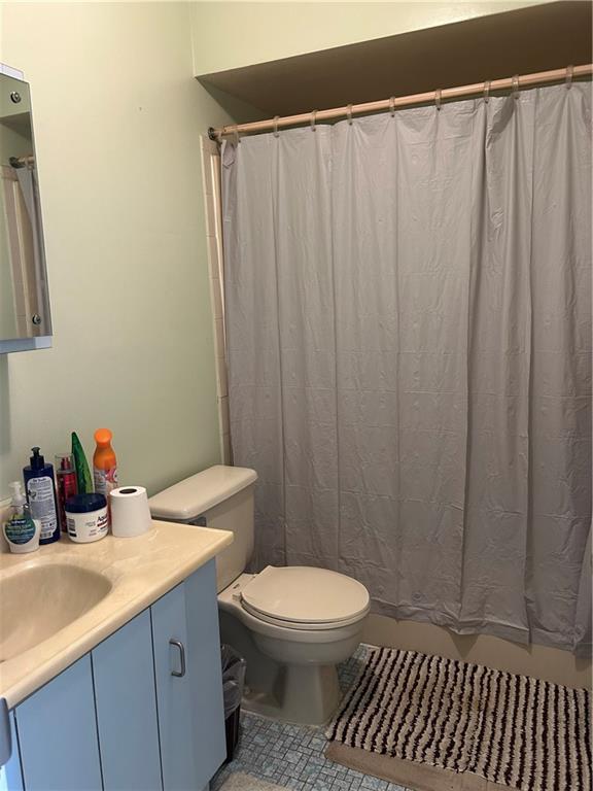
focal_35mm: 26
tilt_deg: -9.1
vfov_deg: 67.3
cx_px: 296
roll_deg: +1.8
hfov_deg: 53.1
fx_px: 594
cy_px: 396
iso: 250
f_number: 1.5
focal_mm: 5.7
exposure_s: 1/60
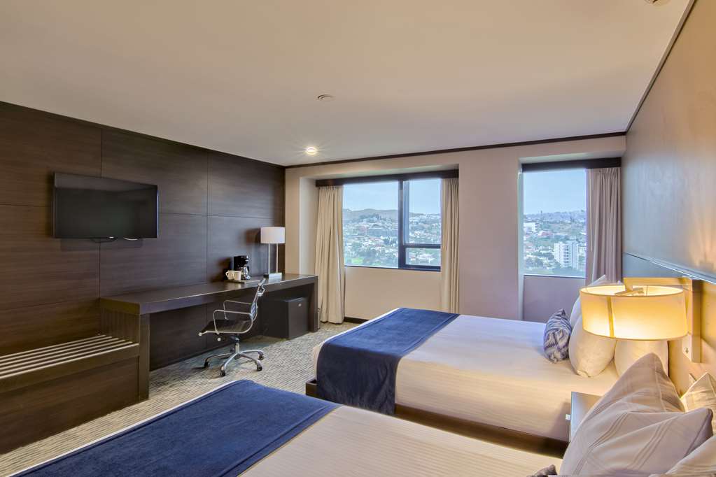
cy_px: 238
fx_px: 328
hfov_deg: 95.0
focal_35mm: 16
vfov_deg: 72.1
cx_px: 358
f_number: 18
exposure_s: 15
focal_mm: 11
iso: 100
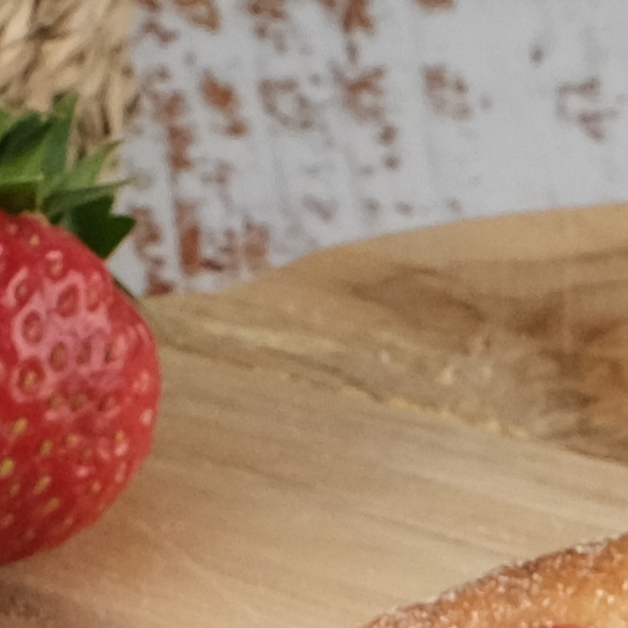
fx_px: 7225
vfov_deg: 4.8
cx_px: 331
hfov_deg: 5.0
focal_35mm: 352
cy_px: 1758
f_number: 8
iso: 800
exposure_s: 1/250
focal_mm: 24.2
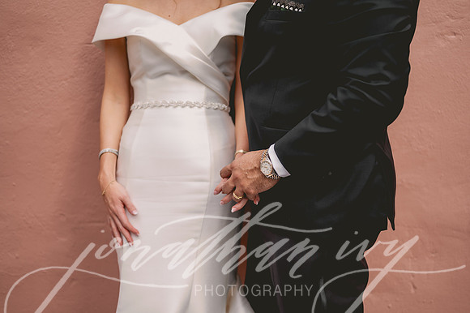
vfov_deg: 27.0
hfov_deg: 39.6
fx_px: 652
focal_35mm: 50
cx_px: 235
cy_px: 156
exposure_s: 1/800
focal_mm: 50
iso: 64
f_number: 1.8
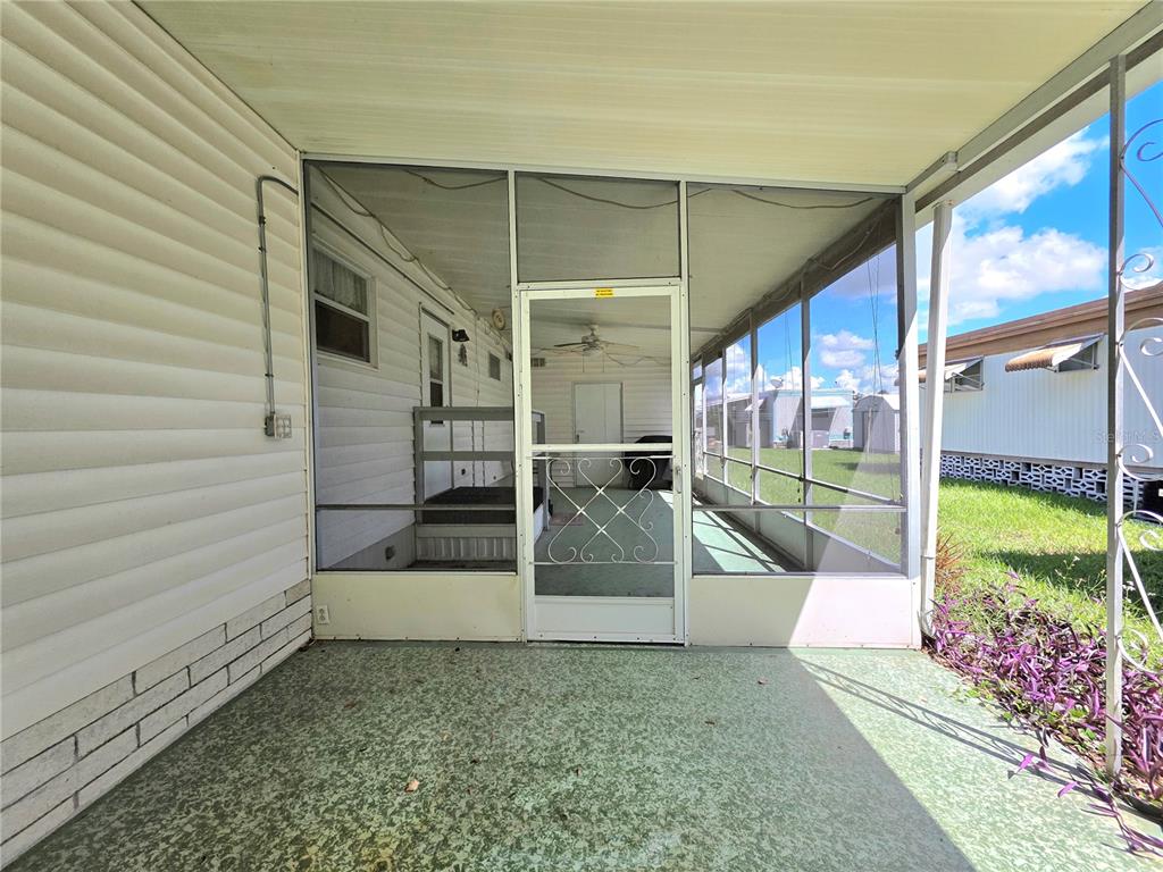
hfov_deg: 106.2
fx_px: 437
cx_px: 582
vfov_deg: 89.9
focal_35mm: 13
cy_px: 436
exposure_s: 1/1111
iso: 40
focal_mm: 2.2
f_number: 1.9
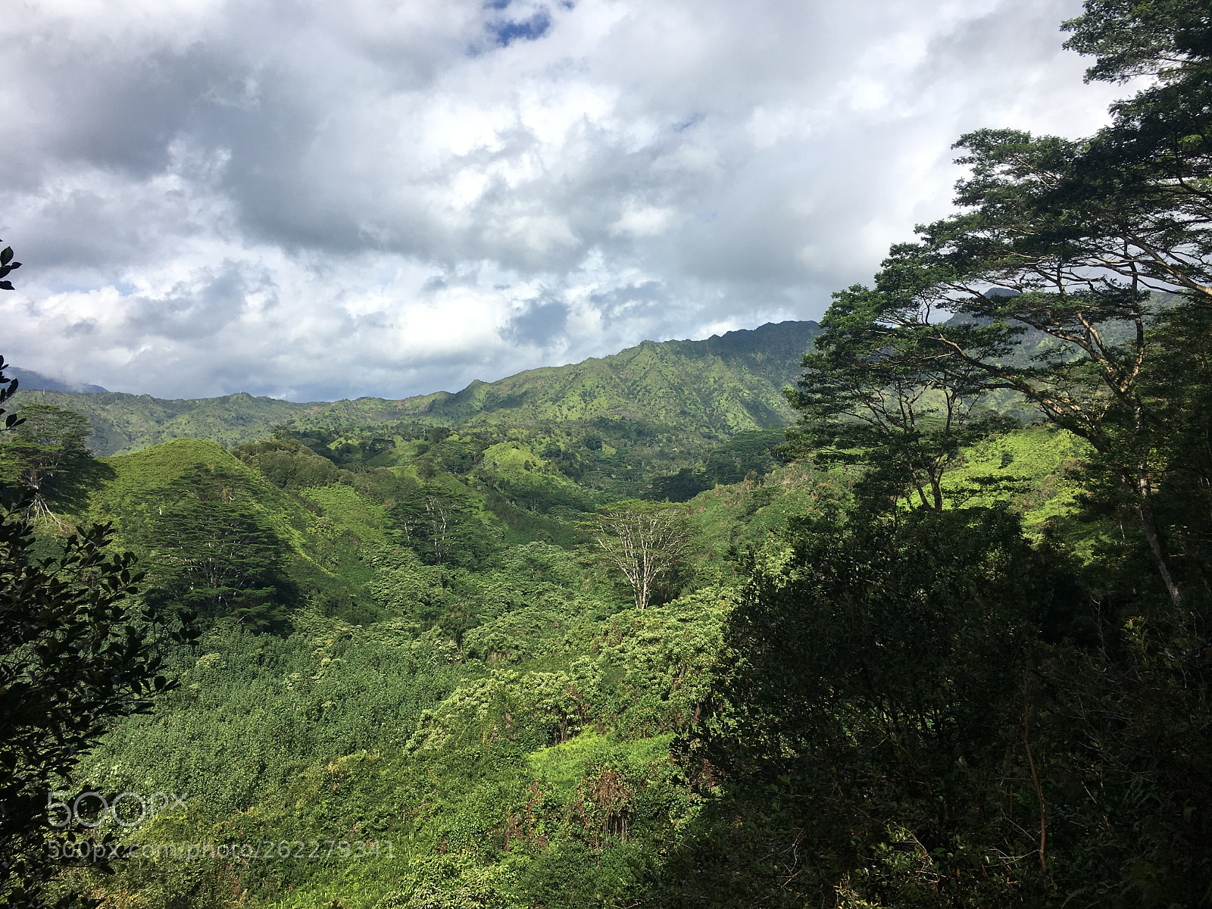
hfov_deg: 61.7
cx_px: 606
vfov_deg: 48.2
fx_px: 1015
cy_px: 454
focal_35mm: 29
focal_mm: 4.15
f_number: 2.2
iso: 25
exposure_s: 1/2024
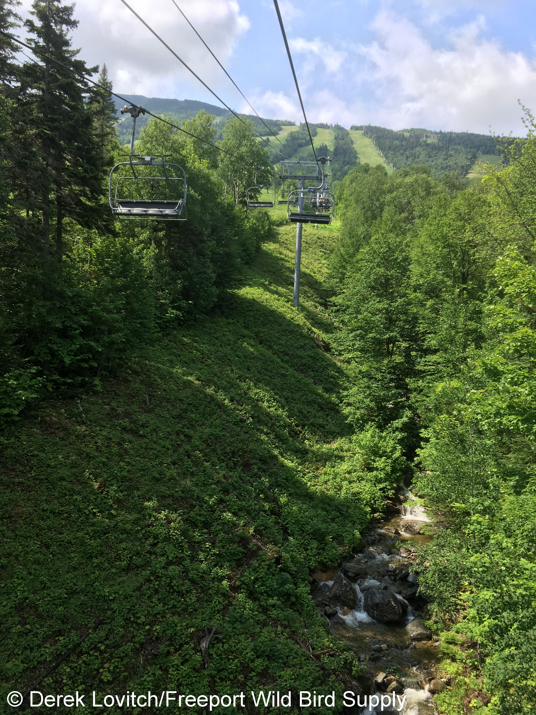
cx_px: 268
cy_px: 358
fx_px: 599
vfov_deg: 61.7
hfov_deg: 48.2
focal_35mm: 29
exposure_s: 1/754
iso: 25
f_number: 2.2
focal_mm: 4.15
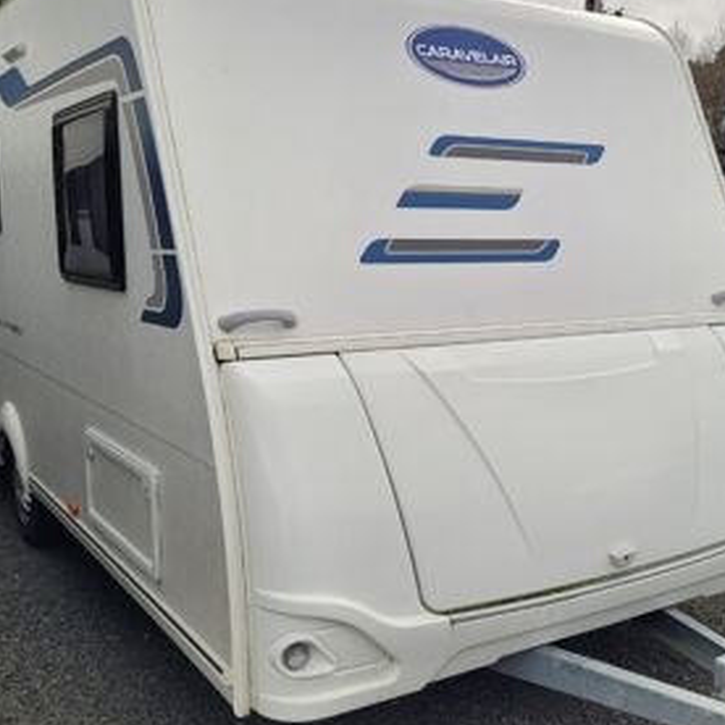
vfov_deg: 41.8
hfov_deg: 41.5
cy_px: 389
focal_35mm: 40
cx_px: 460
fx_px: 948
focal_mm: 5.4
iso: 40
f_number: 1.8
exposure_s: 1/476
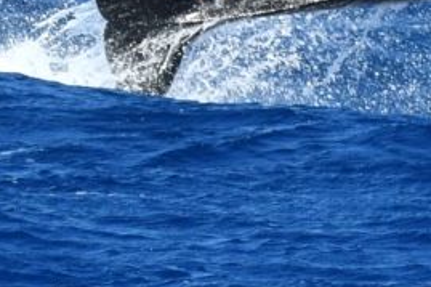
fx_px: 8016
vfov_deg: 2.0
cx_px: 511
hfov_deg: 3.1
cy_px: -78
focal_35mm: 670
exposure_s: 1/2000
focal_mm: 150
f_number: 7.1
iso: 400
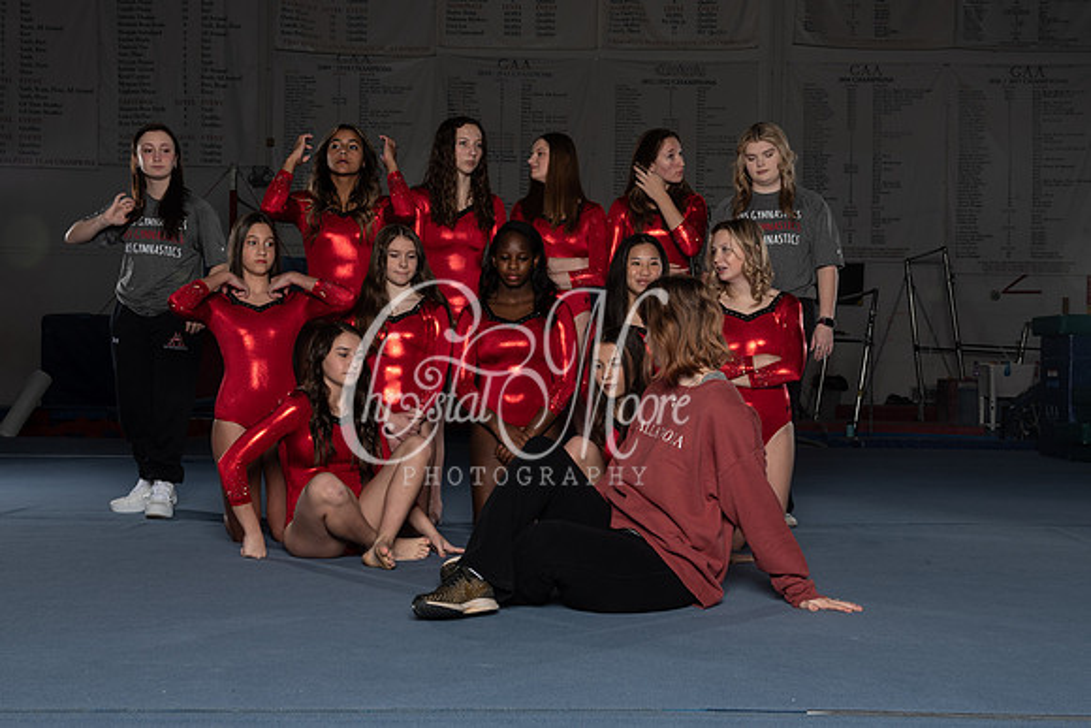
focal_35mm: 53
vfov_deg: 25.4
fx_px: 1615
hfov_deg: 37.3
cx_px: 546
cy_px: 364
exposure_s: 1/125
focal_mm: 52
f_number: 14
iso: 100
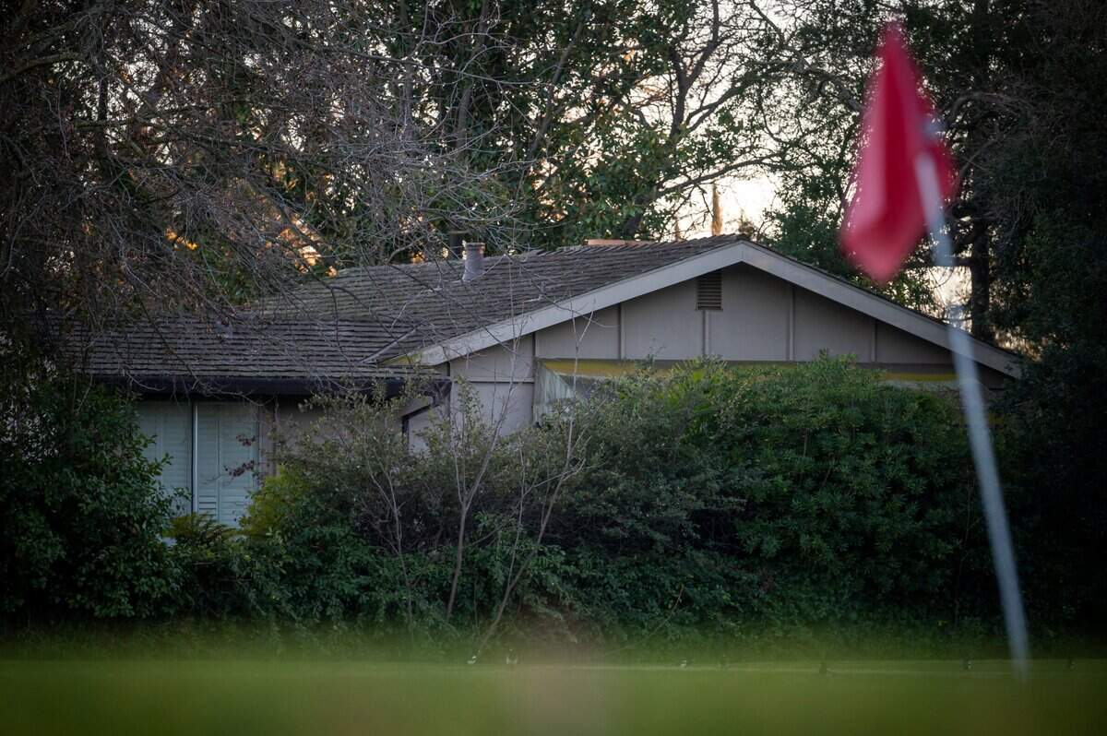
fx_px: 9217
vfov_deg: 4.6
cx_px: 554
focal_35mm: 300
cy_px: 368
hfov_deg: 6.9
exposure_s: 1/400
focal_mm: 300
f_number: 5.6
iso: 800
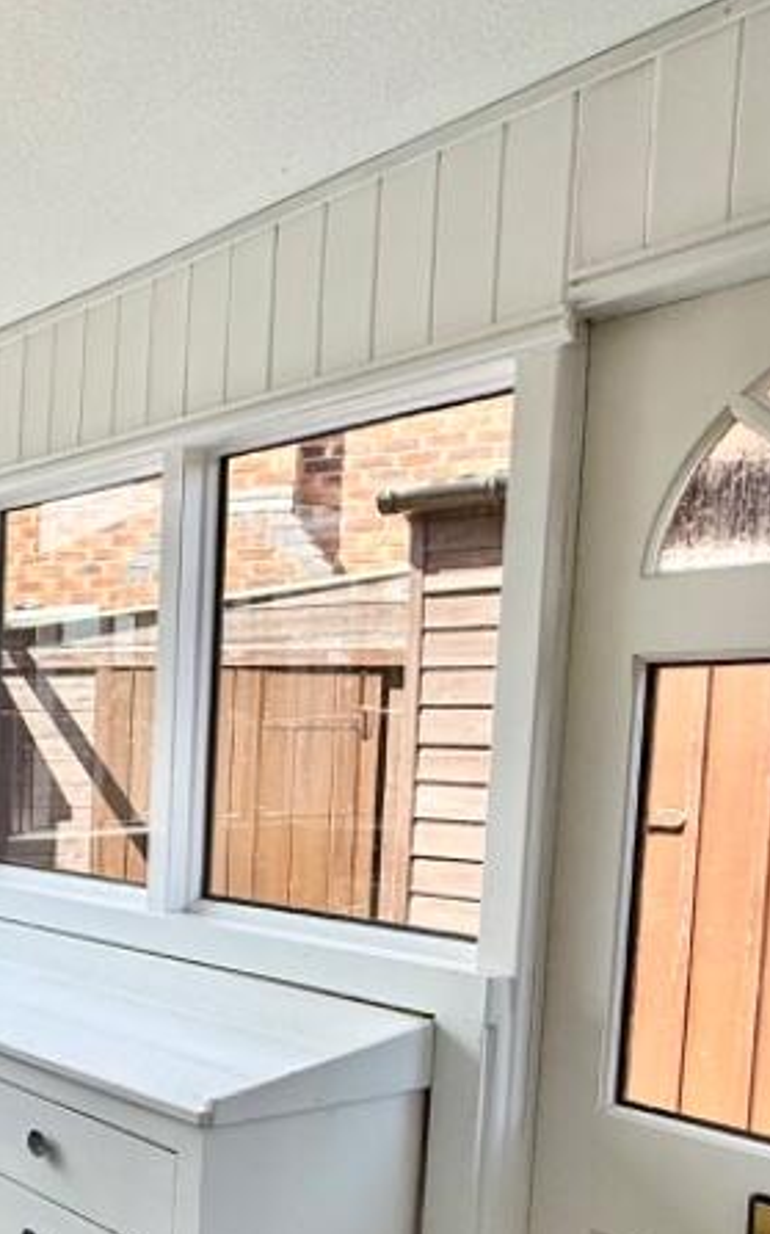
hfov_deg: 29.0
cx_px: -270
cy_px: 809
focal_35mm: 34
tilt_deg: -2.4
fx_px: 1143
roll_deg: +0.7
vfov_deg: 55.7
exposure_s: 1/742
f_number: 2.2
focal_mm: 2.22
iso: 64
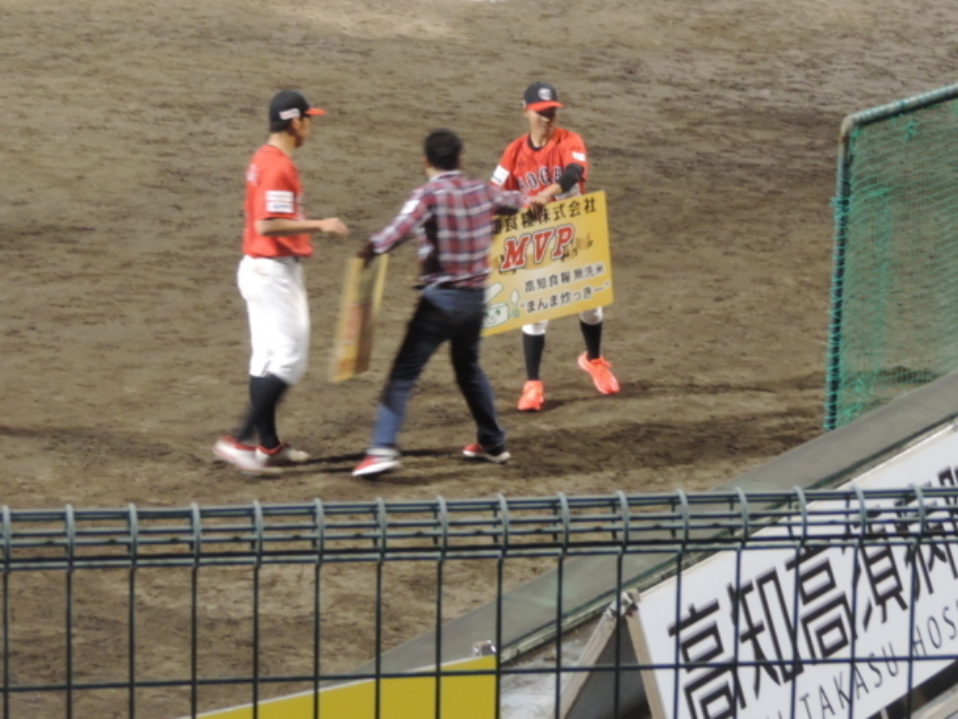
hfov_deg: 14.3
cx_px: 566
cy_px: 272
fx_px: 3820
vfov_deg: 10.7
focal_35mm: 138
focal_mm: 18.7
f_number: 4.2
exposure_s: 1/25
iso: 640
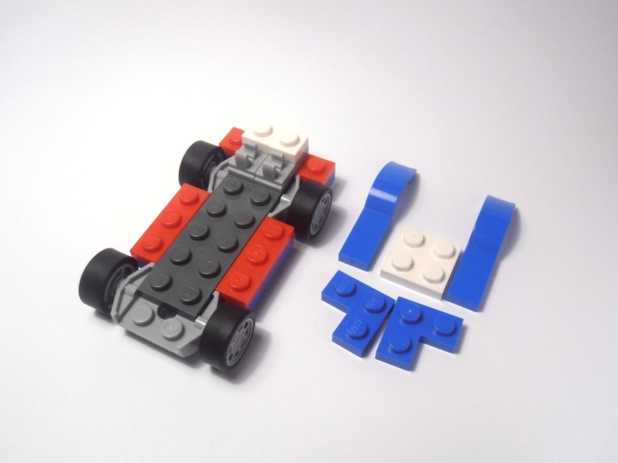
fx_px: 661
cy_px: 232
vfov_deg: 38.7
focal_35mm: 37
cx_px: 309
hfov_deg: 50.1
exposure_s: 1/80
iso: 80
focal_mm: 6.61
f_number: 3.9
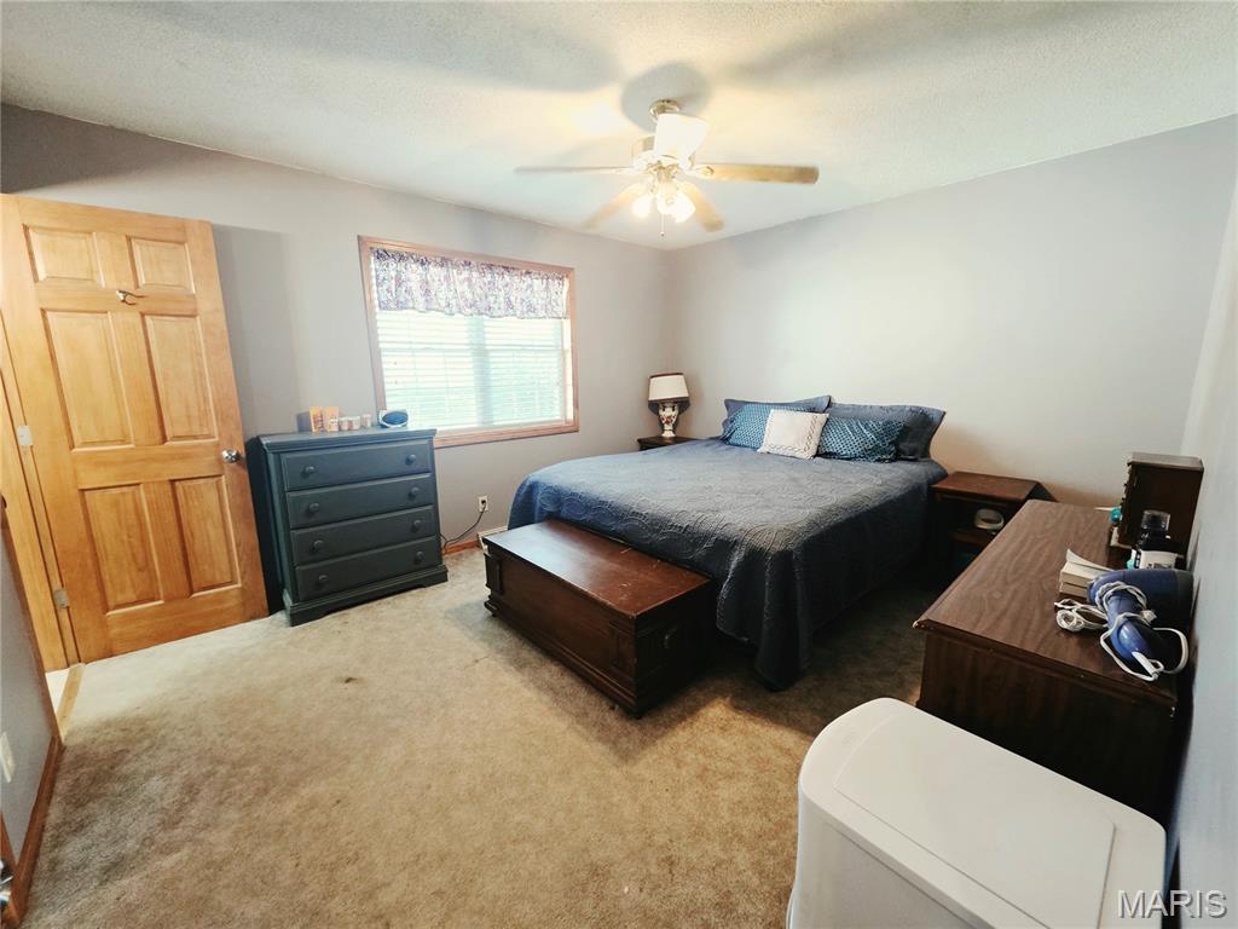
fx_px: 465
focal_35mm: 13
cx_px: 619
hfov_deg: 106.2
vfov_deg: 89.9
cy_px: 464
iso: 400
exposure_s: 1/60.2
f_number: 1.9
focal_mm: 2.2
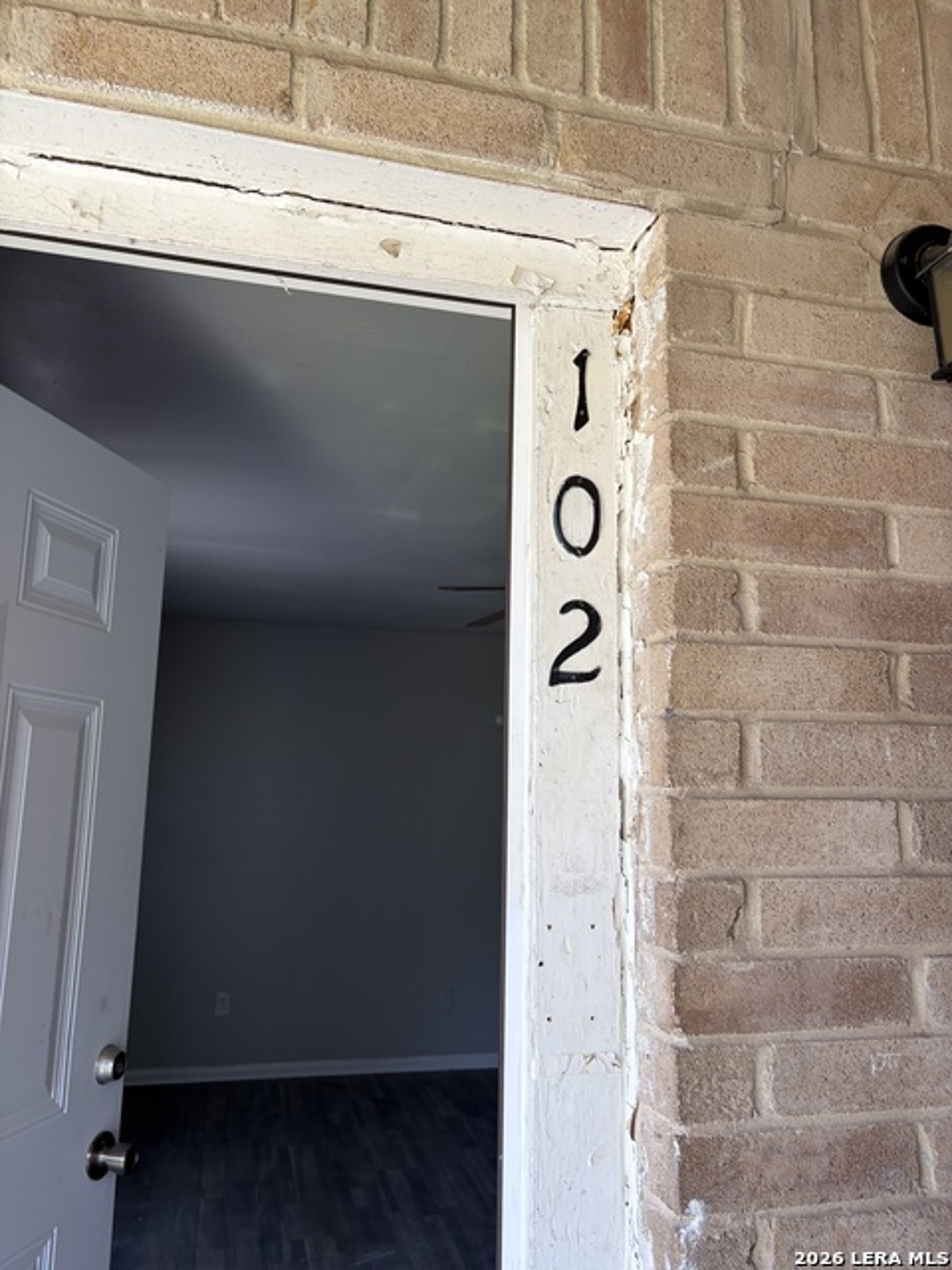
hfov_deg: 53.1
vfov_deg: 67.3
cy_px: 635
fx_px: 953
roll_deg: +1.9
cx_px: 476
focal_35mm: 26
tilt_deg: +19.2
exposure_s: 1/122
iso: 40
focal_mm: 5.96
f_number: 1.6
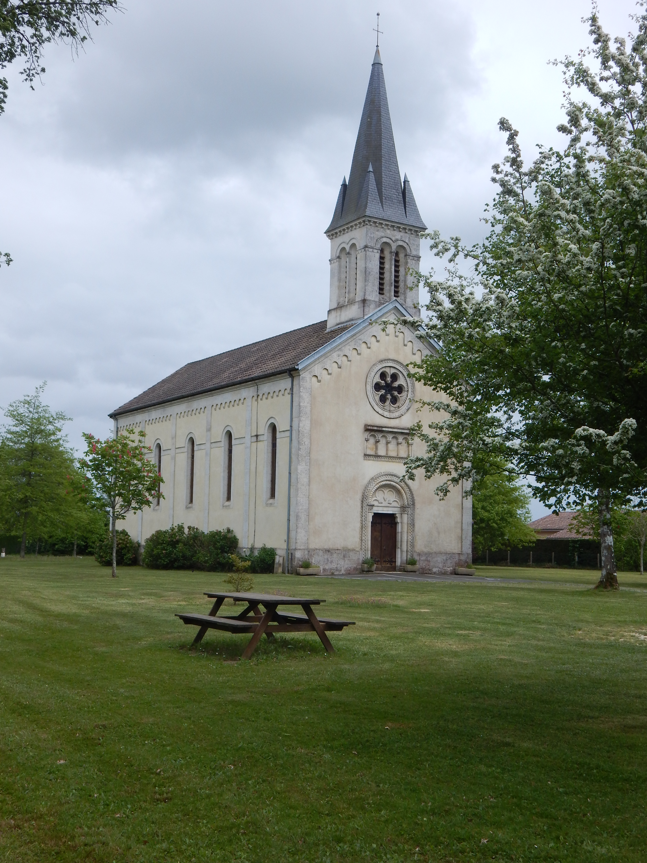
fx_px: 1072
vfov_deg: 43.9
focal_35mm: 43
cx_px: 324
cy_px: 432
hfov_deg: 33.6
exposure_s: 1/1250
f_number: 3.6
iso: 125
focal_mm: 7.7
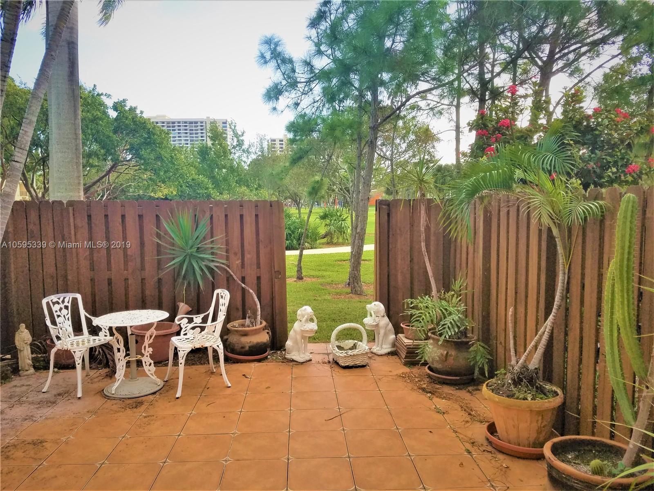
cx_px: 327
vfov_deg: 53.1
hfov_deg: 67.3
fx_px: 491
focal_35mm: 26
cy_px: 246
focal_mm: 4.2
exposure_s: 1/482
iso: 50
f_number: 1.7
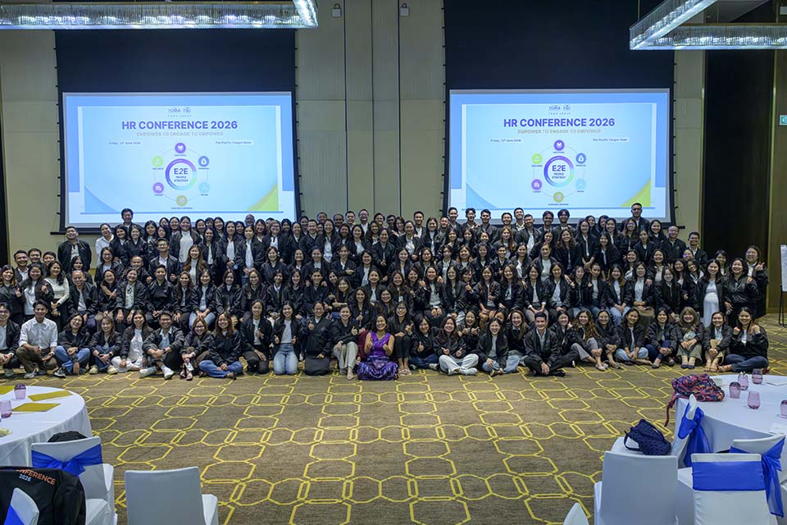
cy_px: 262
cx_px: 394
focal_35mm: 29
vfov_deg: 45.0
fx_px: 634
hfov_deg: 63.7
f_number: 7.1
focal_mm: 29
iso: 5600
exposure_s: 1/200
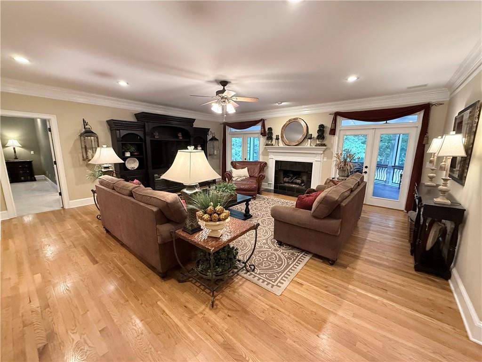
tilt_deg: -10.2
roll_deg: +0.1
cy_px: 181
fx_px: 195
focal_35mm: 14
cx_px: 241
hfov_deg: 102.1
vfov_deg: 85.7
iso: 500
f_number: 2.2
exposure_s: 1/60
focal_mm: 2.22
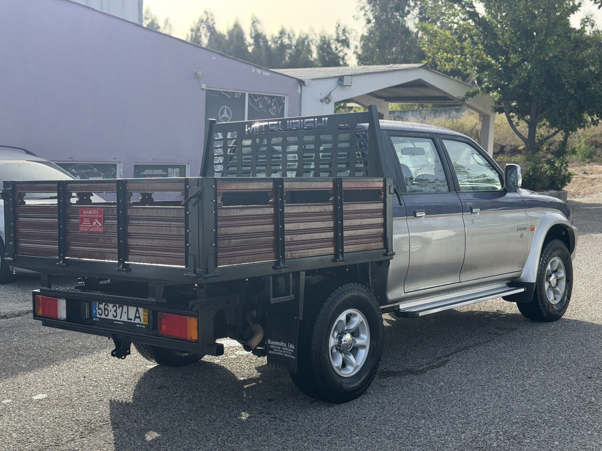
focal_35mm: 48
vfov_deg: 30.3
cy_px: 226
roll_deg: -2.2
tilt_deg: -5.2
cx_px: 301
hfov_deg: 39.7
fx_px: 835
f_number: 1.78
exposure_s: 1/1353
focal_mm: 6.76
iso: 64
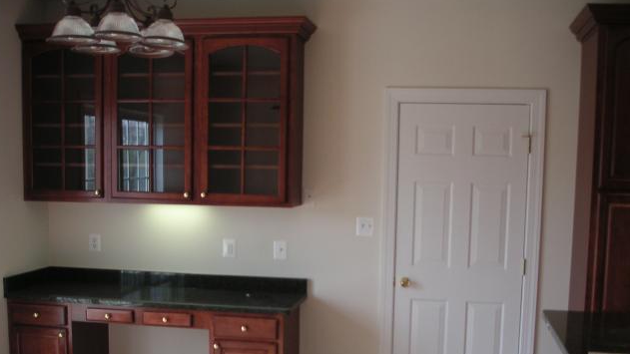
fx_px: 702
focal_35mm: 42
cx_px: 313
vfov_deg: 28.2
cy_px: 233
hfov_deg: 48.4
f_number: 2.8
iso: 64
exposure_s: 1/45
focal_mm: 6
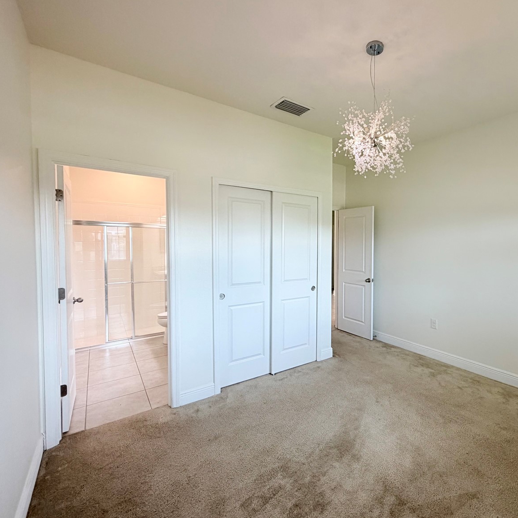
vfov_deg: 84.0
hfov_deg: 81.5
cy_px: 253
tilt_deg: -1.5
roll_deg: -0.1
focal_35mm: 17
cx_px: 339
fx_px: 288
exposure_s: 1/120
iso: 200
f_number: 2.2
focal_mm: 2.22
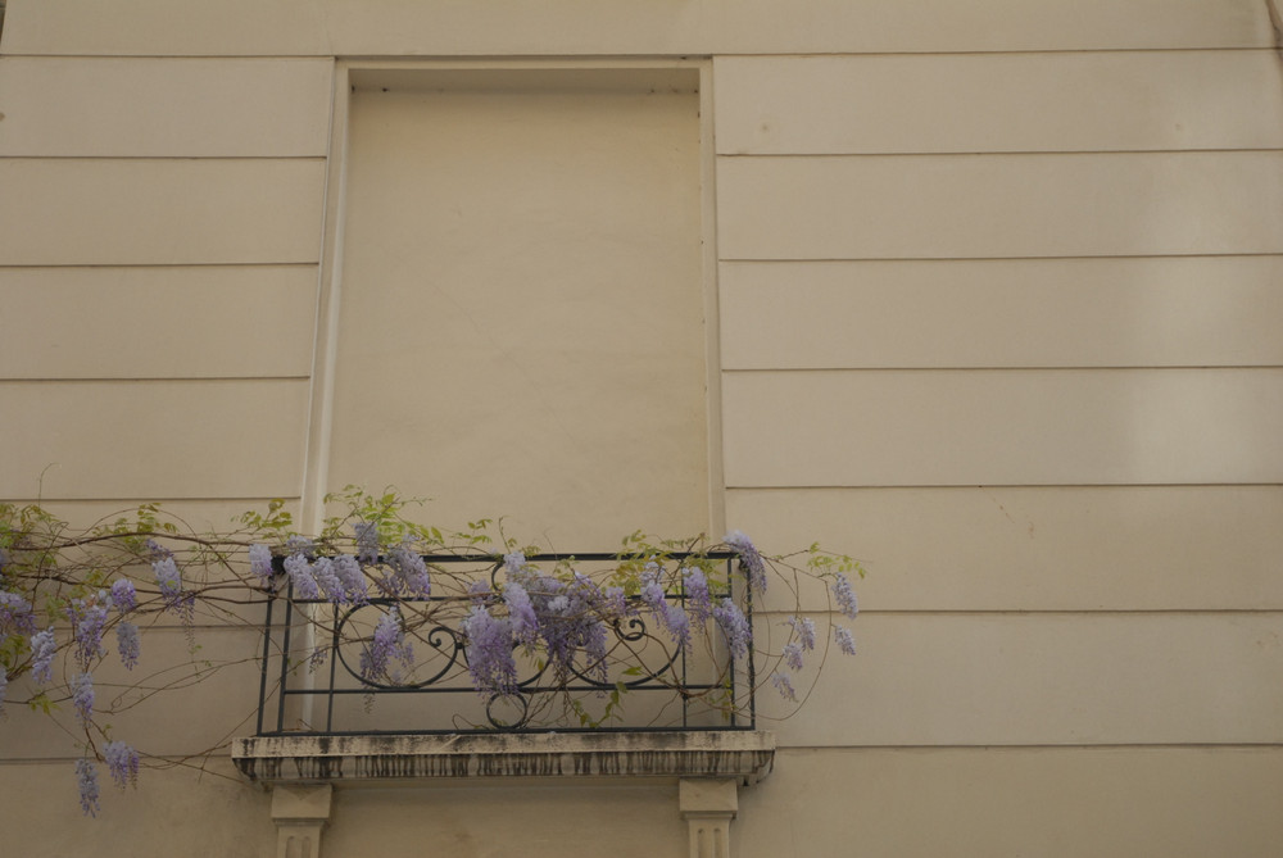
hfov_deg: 35.0
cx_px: 642
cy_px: 429
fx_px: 2033
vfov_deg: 23.8
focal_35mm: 57
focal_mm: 38
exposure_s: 1/500
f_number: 4.5
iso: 400
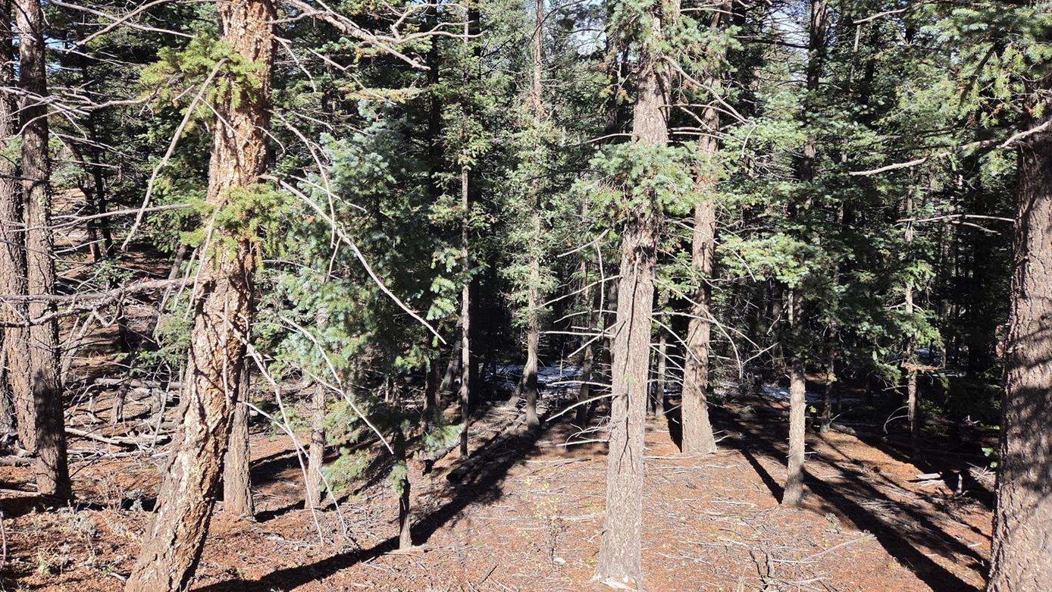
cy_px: 217
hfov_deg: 71.9
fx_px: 725
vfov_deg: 44.0
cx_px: 515
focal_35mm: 26
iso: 80
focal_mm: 5.4
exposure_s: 1/1723
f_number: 1.8
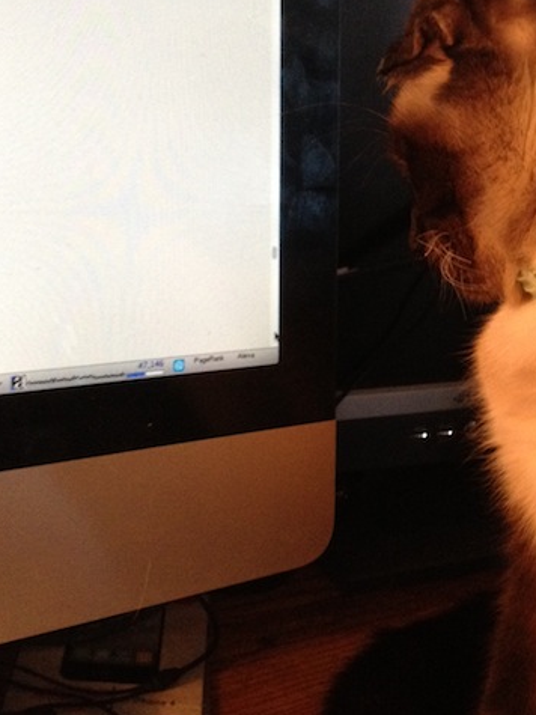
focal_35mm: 54
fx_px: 1115
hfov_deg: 26.8
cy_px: 273
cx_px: 381
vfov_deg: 35.4
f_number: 2.4
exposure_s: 1/20
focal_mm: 4.28
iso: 400
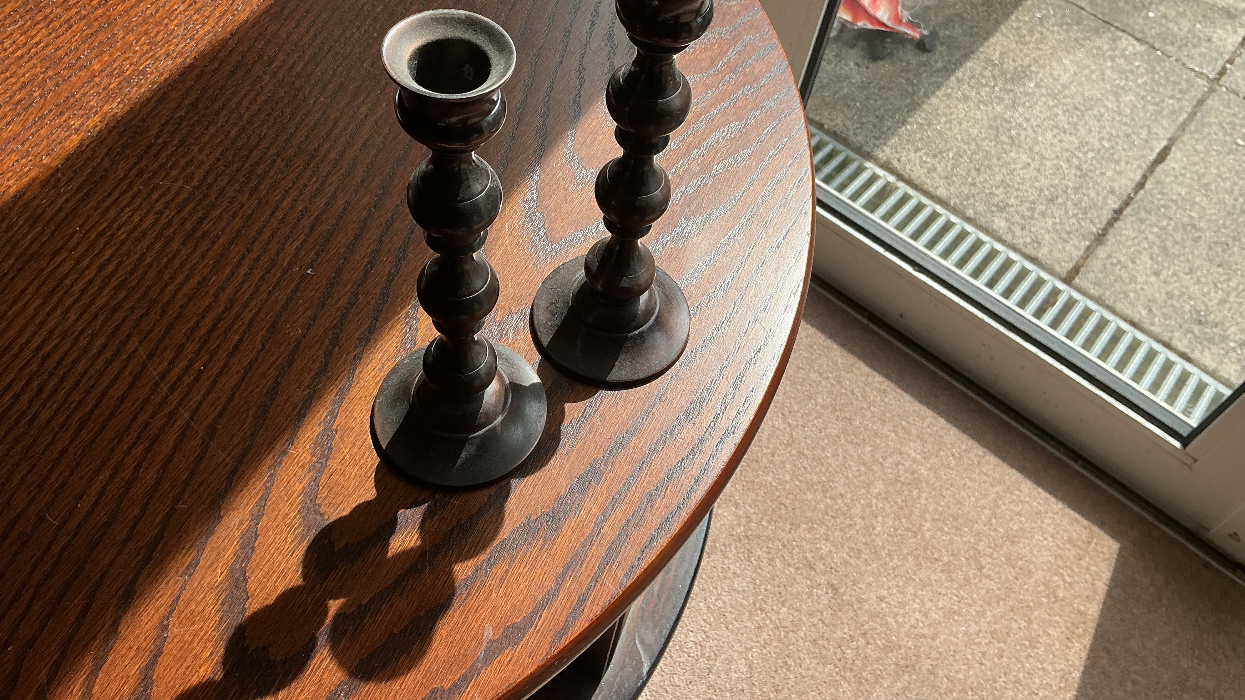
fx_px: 1056
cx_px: 628
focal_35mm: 32
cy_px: 276
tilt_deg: -52.4
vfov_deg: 36.5
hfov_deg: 61.0
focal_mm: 3
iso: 25
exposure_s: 1/709
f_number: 1.8
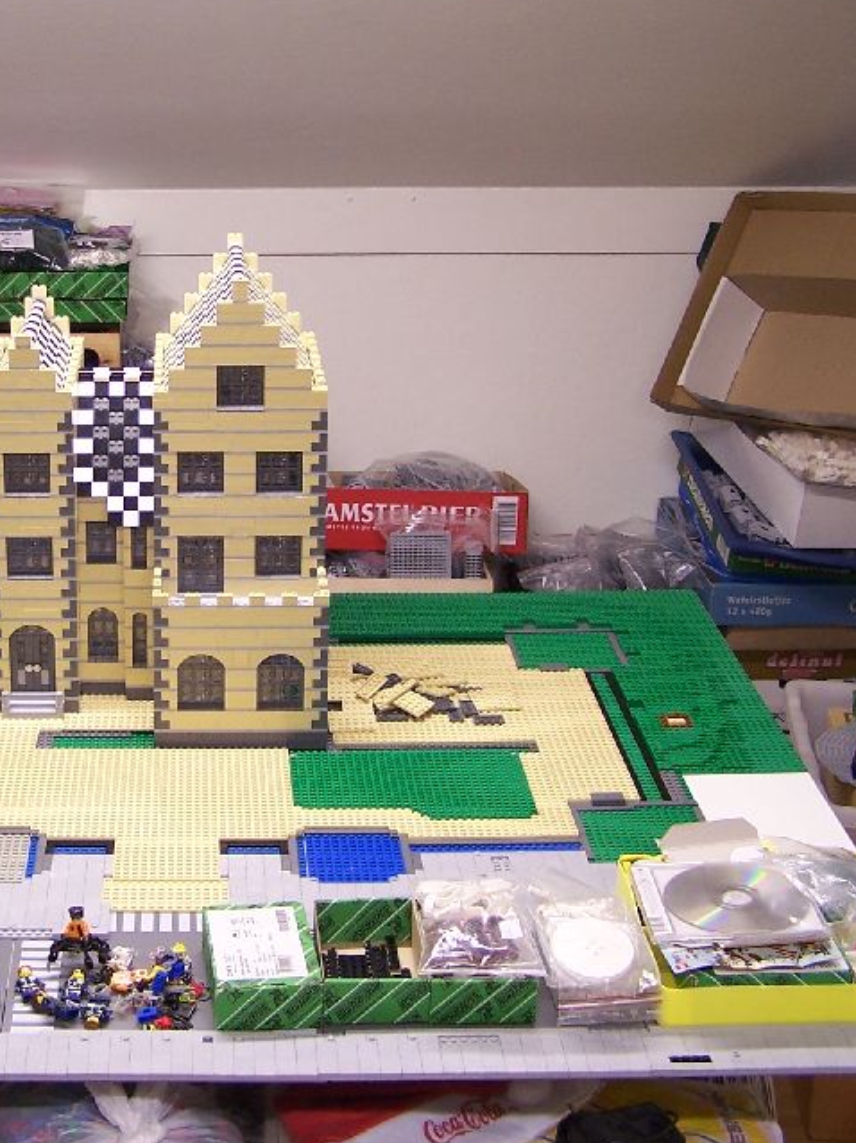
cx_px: 184
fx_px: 2013
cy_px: 462
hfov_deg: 23.7
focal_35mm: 61
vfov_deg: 31.6
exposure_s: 1/8
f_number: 2.8
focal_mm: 6.3
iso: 80
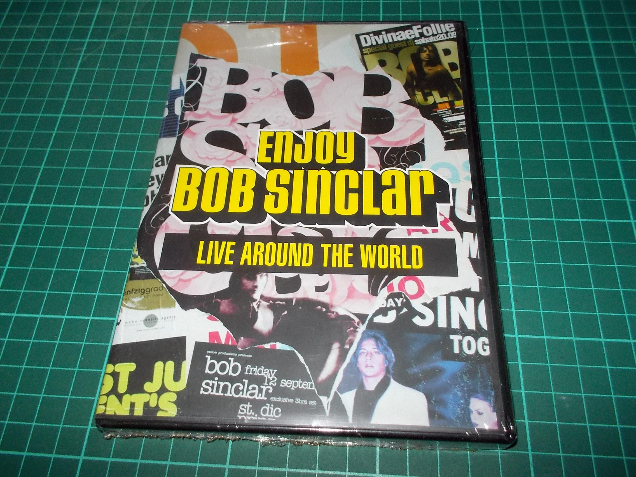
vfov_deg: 48.2
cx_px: 318
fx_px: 533
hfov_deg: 61.7
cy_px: 238
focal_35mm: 29
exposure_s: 1/30
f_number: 3.3
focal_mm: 4.1
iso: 200
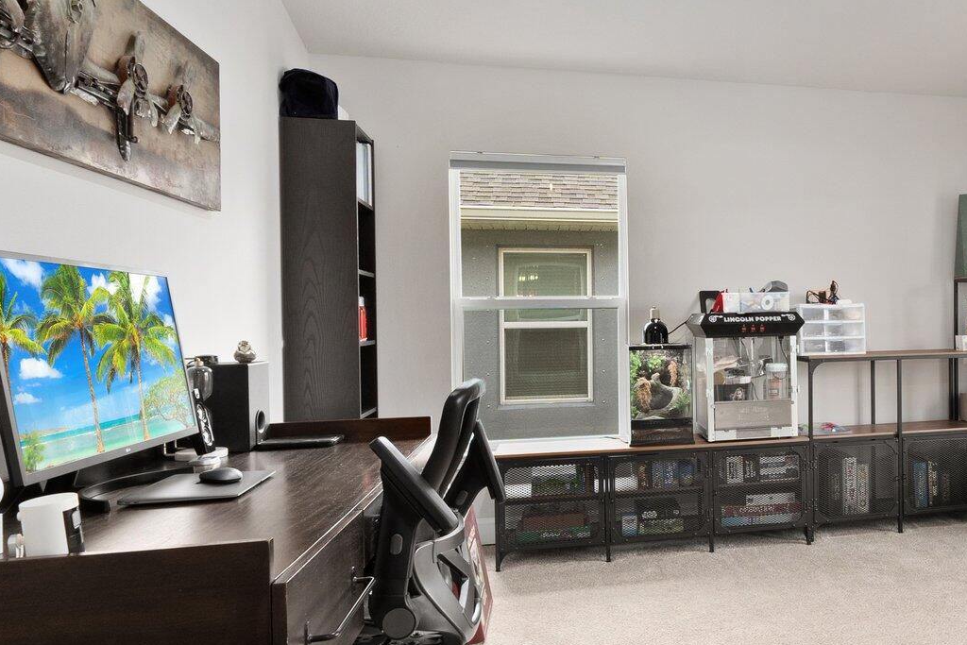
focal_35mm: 30
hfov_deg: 57.6
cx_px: 766
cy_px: 326
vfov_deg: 43.6
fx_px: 806
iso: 320
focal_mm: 10
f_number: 8
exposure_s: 1/3
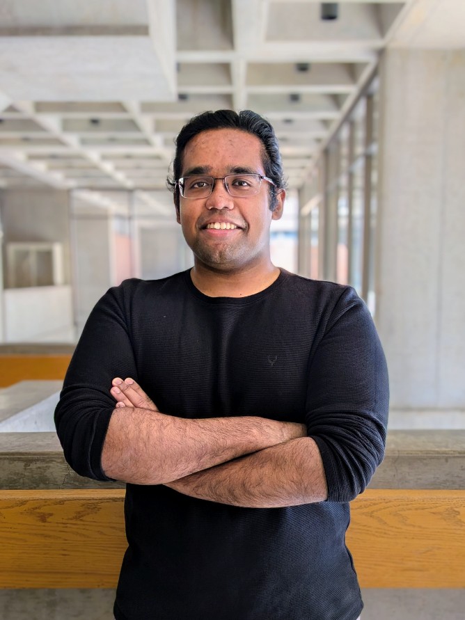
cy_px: 310
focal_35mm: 24
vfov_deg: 71.6
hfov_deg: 56.8
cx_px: 232
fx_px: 430
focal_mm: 4.53
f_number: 1.7
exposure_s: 1/210
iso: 25
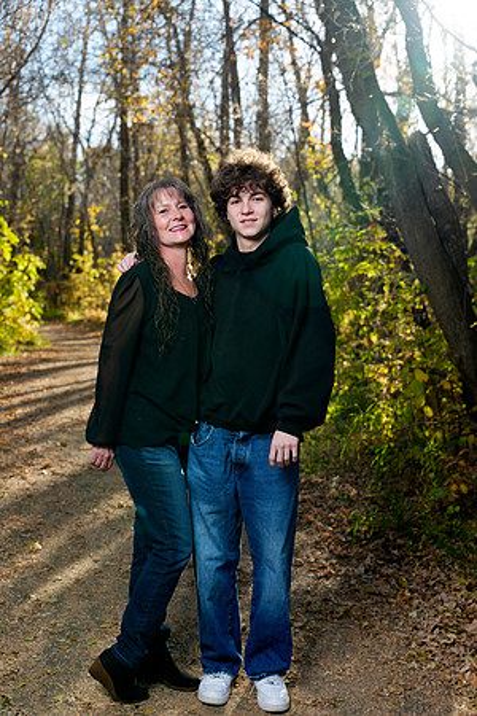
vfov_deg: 39.6
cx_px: 238
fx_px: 994
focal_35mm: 50
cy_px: 358
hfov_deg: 27.0
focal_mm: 50
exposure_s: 1/160
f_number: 4
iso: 400
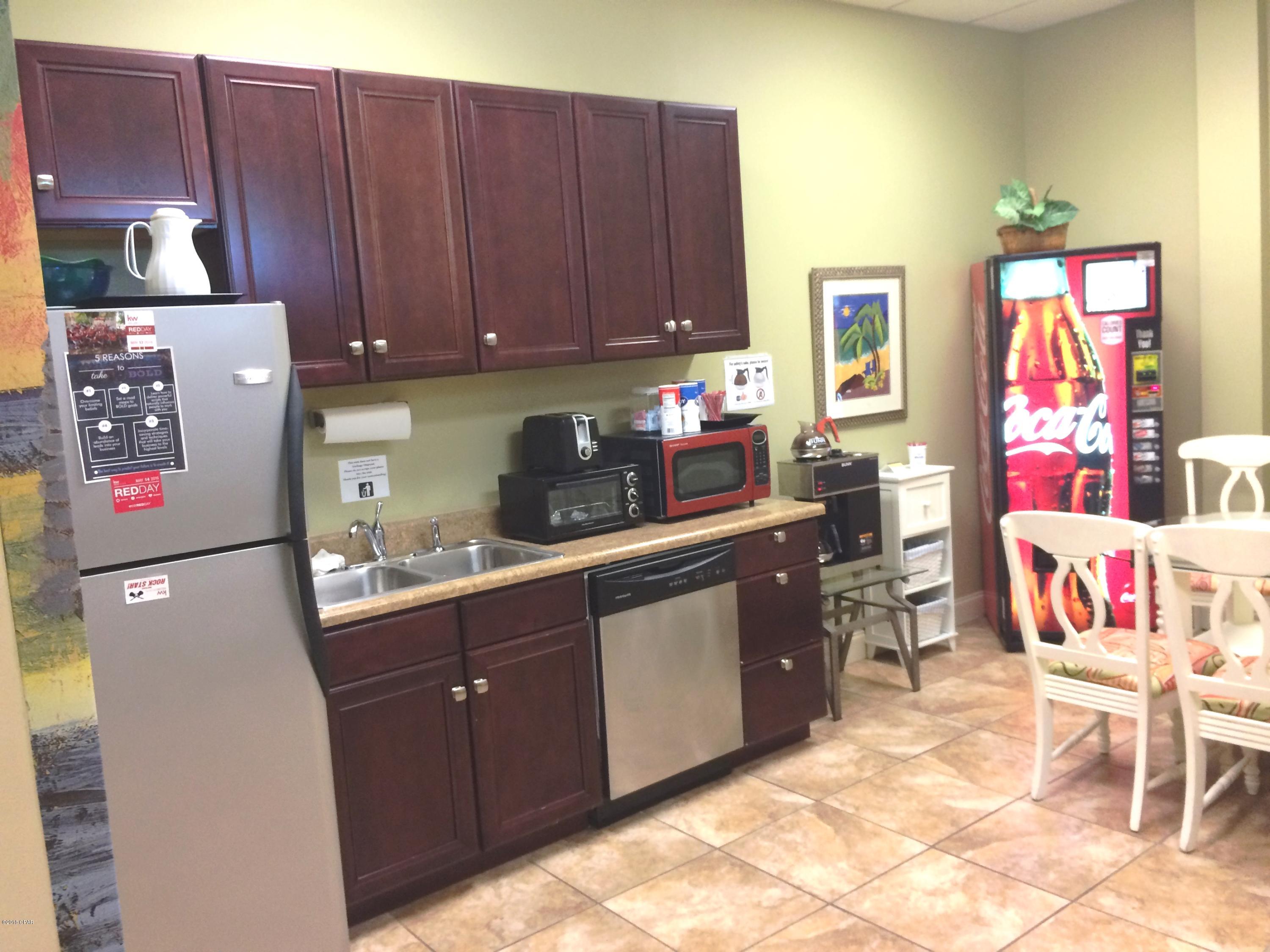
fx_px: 1064
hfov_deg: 61.7
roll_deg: +1.1
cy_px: 476
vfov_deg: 48.2
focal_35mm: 29
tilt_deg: -8.6
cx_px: 635
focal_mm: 4.15
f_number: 2.2
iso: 160
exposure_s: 1/30
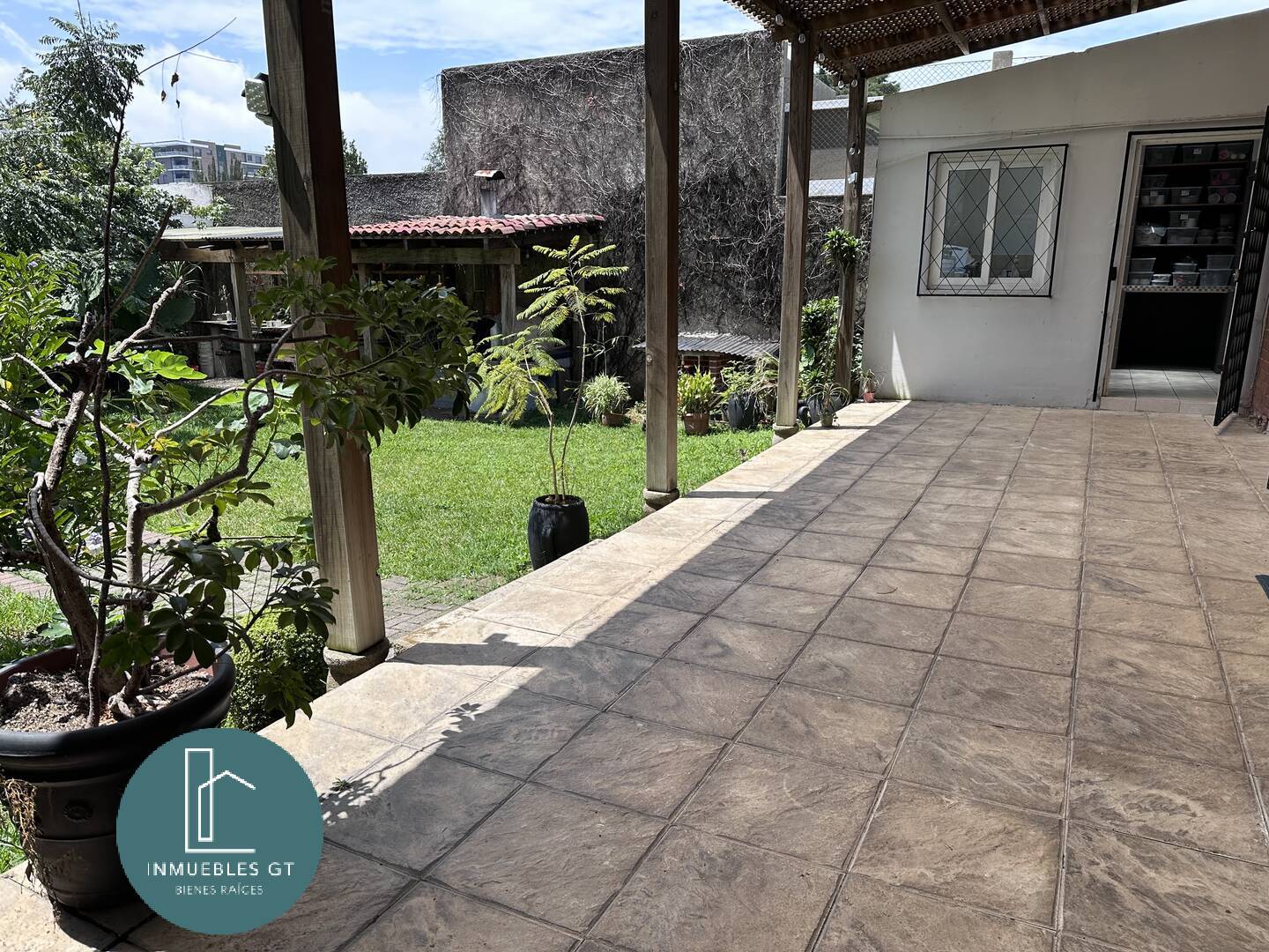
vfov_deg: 56.8
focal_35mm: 24
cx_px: 634
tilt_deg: -14.0
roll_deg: -0.1
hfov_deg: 71.6
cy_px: 476
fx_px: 880
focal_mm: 6.86
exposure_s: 1/2110
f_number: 1.78
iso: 80
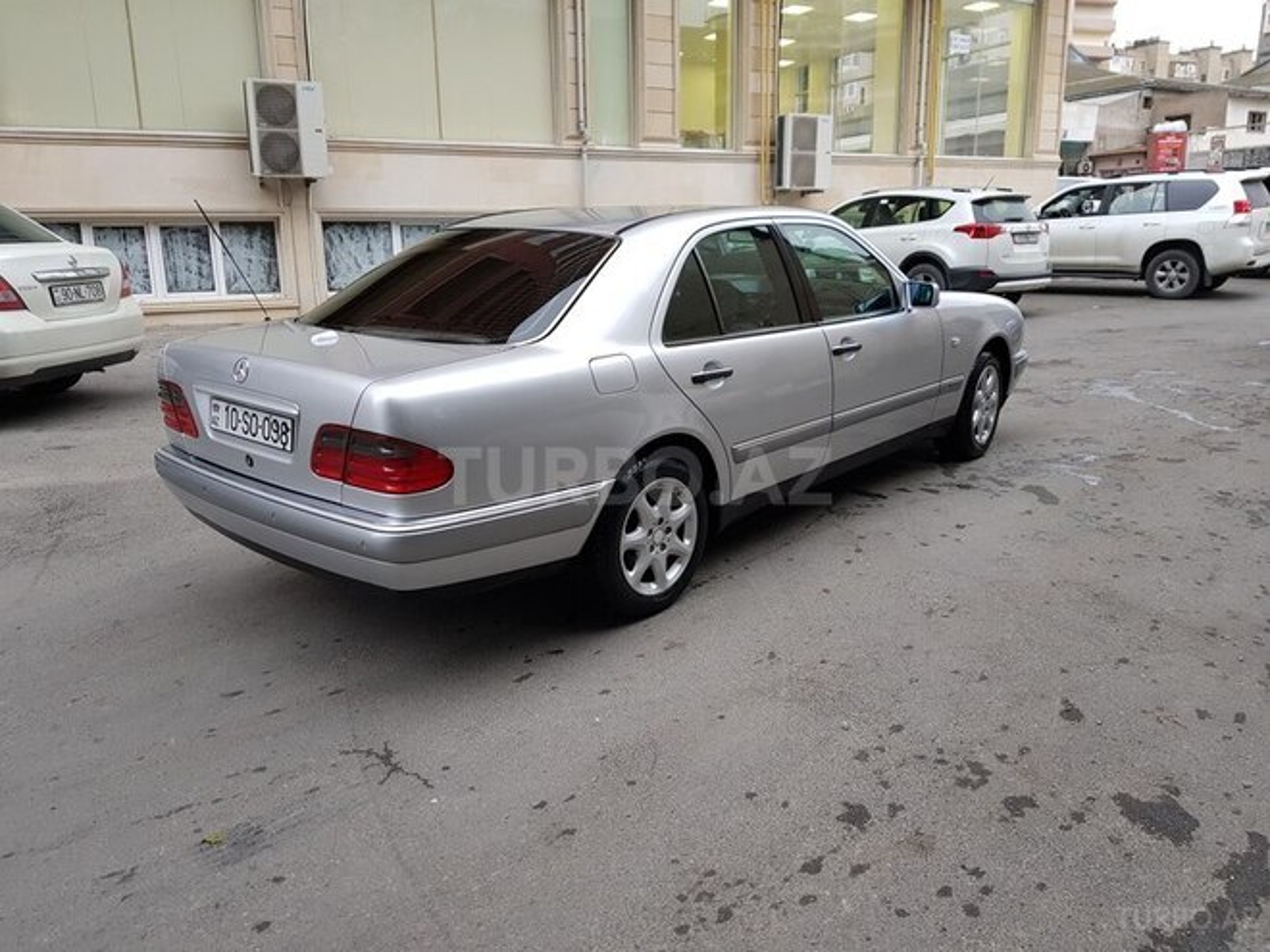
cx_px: 635
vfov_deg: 53.1
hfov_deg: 67.3
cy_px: 476
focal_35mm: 26
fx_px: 954
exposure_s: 1/100
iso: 80
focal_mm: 4.2
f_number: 1.7
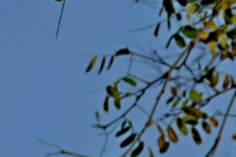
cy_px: 209
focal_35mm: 393
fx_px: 2575
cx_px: -28
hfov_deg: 5.2
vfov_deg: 3.5
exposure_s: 1/1000
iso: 100
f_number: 4
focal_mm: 47.94
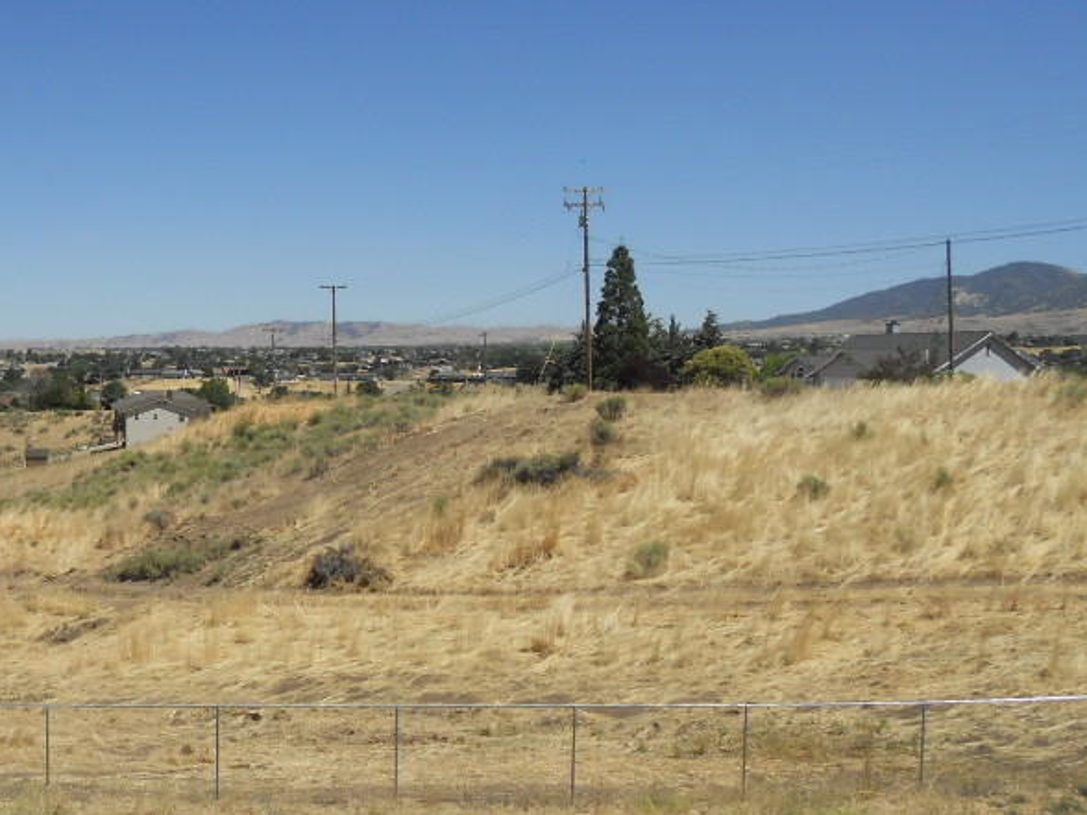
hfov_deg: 39.6
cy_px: 438
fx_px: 1476
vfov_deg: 30.9
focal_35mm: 47
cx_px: 309
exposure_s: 1/1250
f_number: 3.2
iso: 80
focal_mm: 4.9
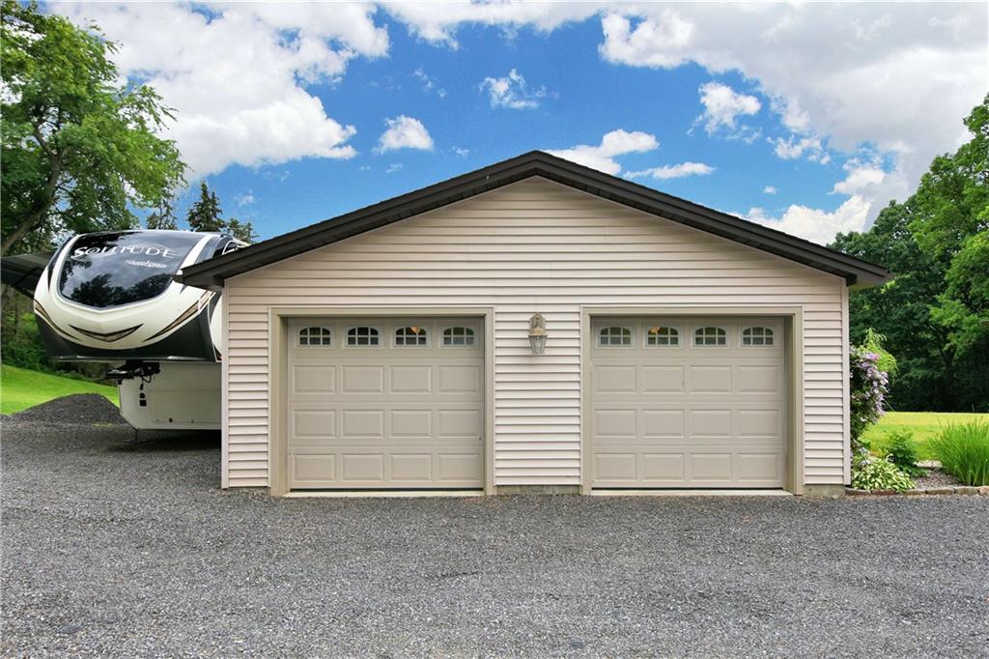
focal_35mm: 36
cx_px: 494
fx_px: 989
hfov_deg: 53.1
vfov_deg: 36.8
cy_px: 330
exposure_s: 1/160
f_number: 9
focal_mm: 24
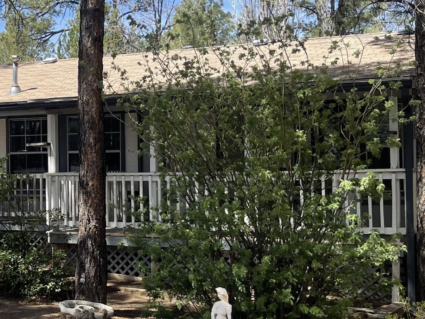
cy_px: 164
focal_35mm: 66
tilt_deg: -0.6
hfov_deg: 27.7
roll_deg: +1.0
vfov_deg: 22.3
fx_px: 810
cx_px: 0
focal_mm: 5.1
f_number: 1.6
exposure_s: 1/1323
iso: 32
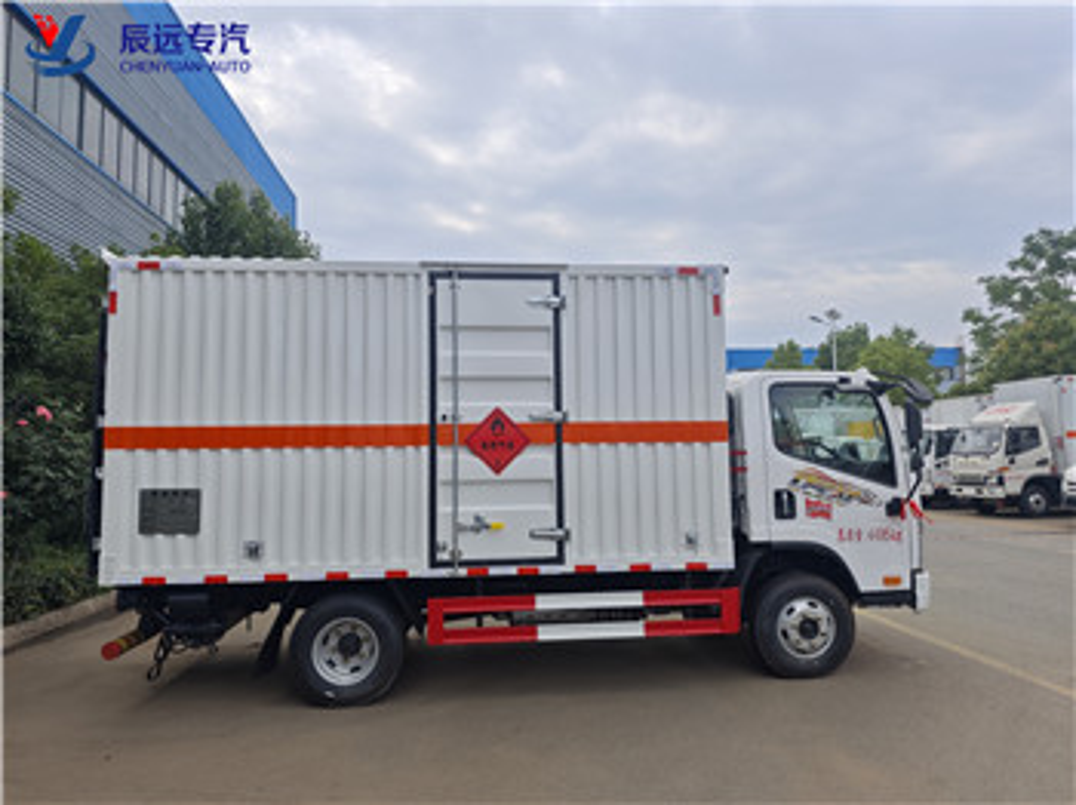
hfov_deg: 74.0
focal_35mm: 23
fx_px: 714
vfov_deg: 58.8
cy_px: 402
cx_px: 538
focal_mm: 6.55
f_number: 1.6
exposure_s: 1/3157
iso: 50
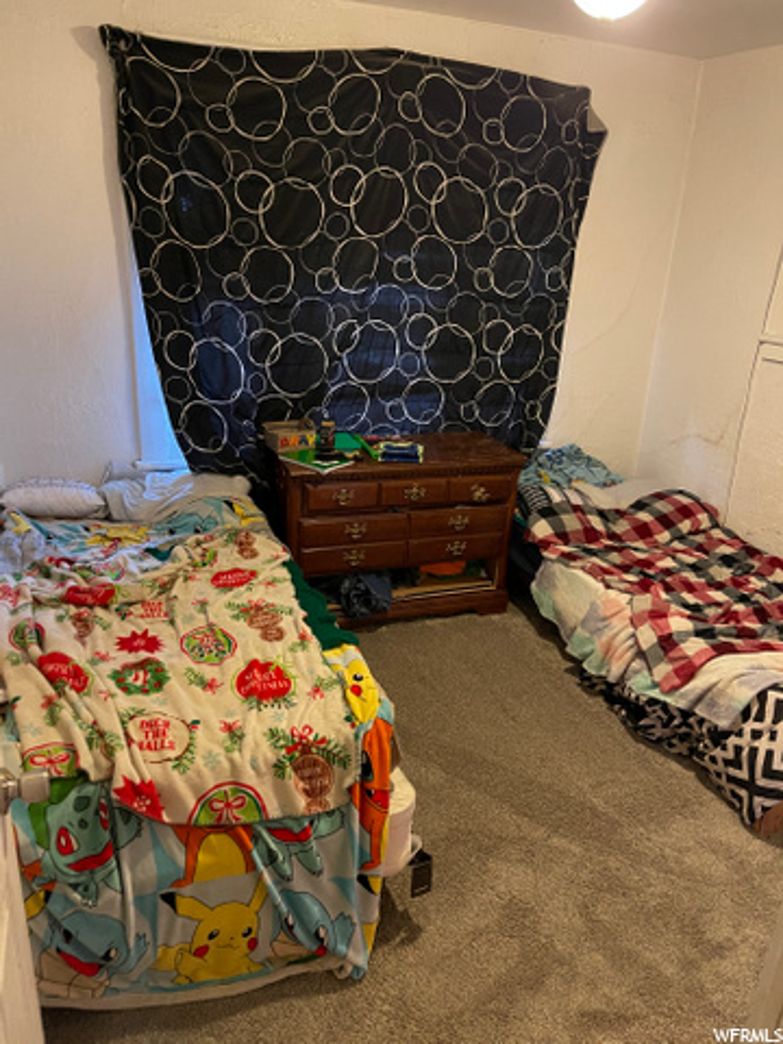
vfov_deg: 67.3
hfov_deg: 53.1
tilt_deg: -20.7
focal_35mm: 26
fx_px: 784
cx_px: 392
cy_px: 522
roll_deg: -2.3
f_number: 1.6
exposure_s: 1/30
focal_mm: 5.1
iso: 800
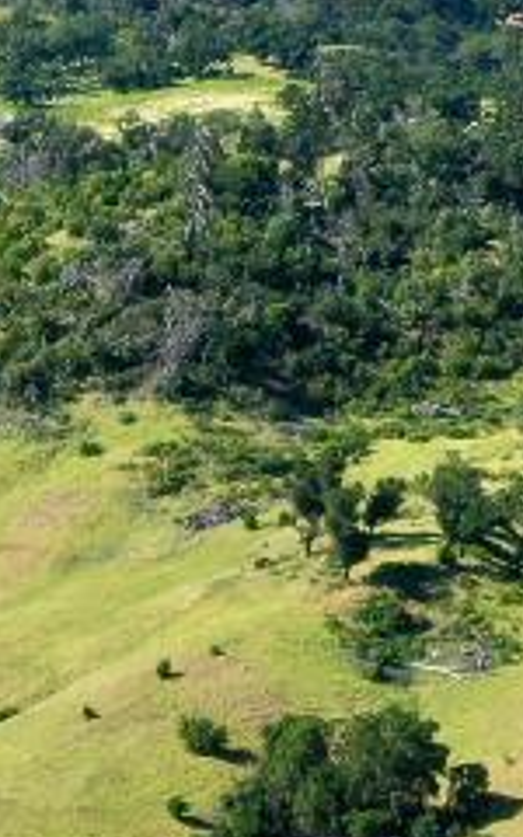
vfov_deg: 11.2
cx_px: -854
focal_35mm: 178
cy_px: 1322
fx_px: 4059
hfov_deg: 6.9
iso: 100
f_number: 6.3
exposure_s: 1/320
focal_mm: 10.26
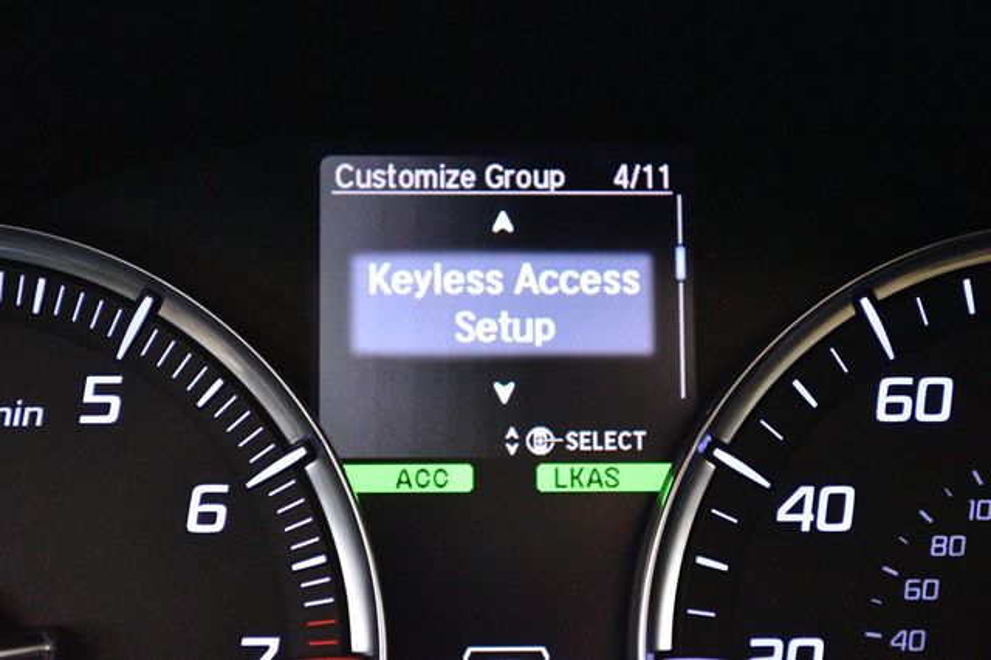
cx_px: 496
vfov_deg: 16.6
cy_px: 330
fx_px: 2256
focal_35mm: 82
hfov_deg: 24.8
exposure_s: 1/60
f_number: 5.6
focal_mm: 55
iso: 11400
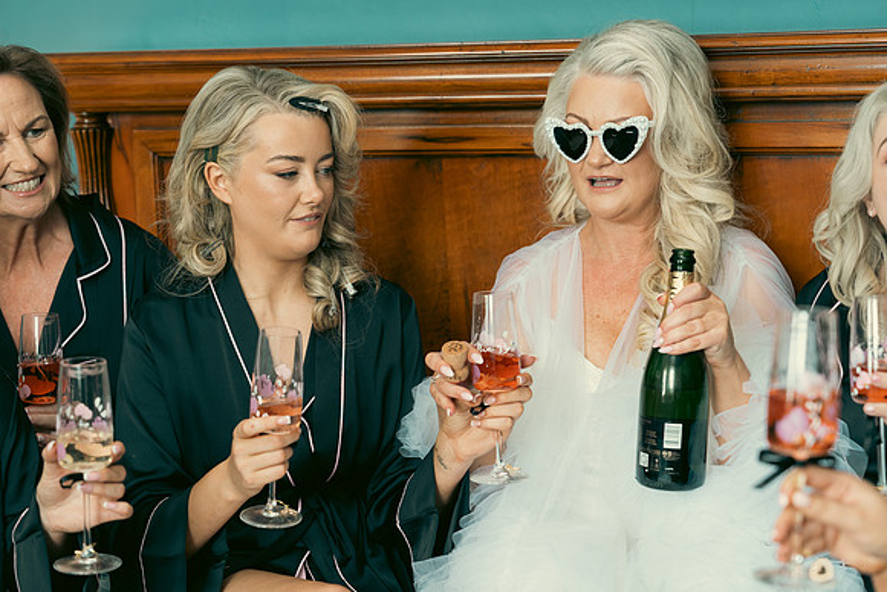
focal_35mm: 70
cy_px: 296
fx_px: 1725
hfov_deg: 28.8
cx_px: 444
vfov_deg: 19.5
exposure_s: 1/160
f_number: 3.5
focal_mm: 70
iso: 640
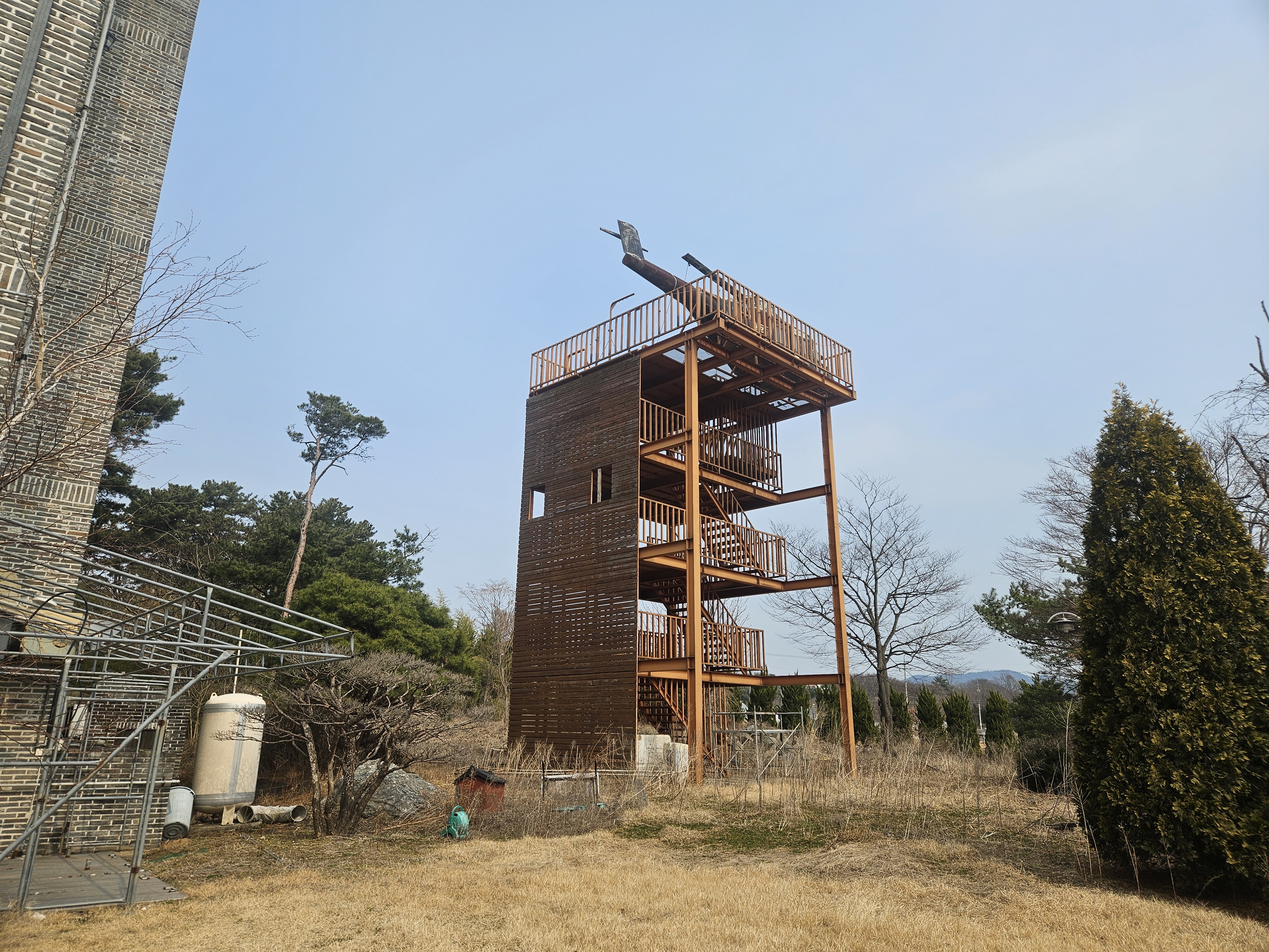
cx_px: 634
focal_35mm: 23
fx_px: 843
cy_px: 476
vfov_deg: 58.9
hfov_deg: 73.9
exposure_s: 1/2600
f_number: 1.8
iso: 25
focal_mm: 5.4
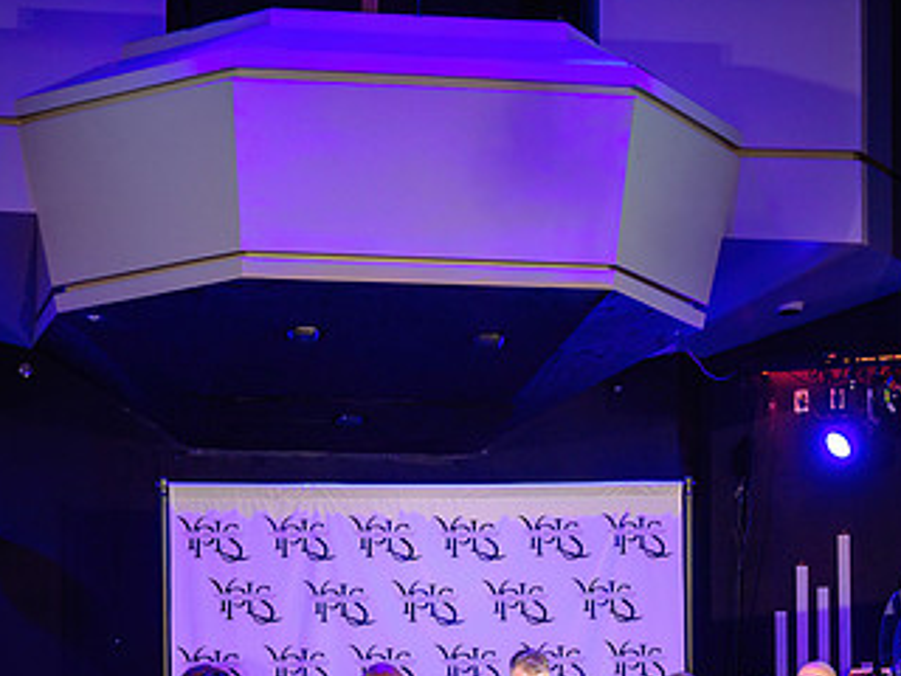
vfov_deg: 12.1
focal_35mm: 122
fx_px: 3175
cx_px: 518
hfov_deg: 16.1
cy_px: 480
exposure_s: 1/160
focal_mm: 70
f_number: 4
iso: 1600
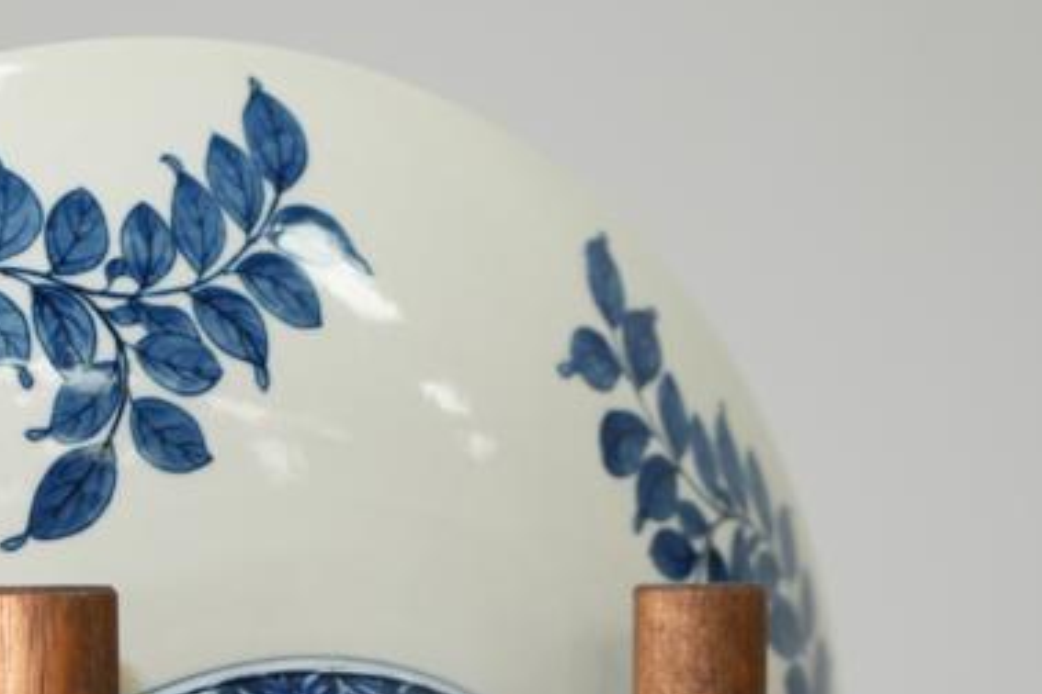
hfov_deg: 9.2
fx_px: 6396
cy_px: 985
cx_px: -28
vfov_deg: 6.2
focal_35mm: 221
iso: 640
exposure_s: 1/80
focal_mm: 77
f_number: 4
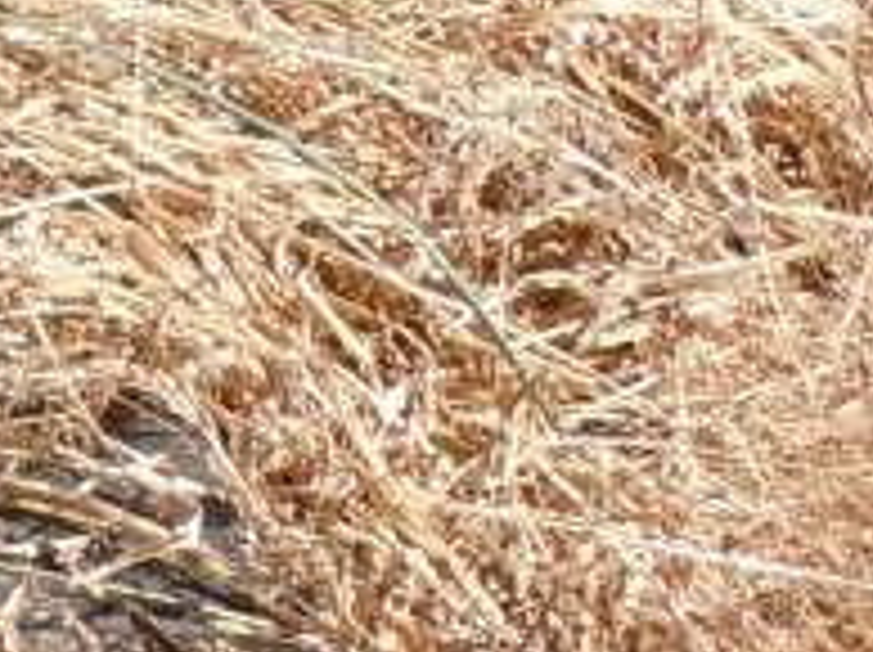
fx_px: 7028
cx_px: -1318
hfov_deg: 6.7
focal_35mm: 279
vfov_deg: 5.3
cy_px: -378
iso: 200
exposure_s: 1/250
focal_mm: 8.1
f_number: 7.6
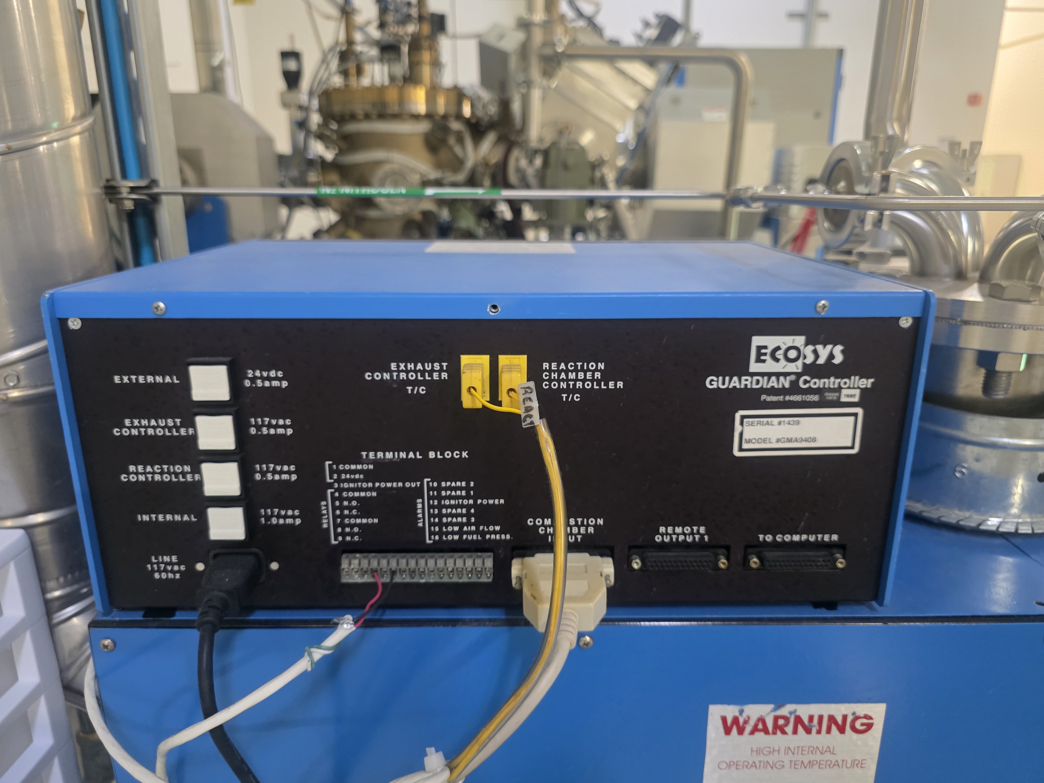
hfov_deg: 73.9
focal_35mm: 23
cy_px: 392
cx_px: 522
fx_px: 694
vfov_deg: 58.9
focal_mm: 6.3
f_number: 1.7
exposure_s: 1/120
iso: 1000
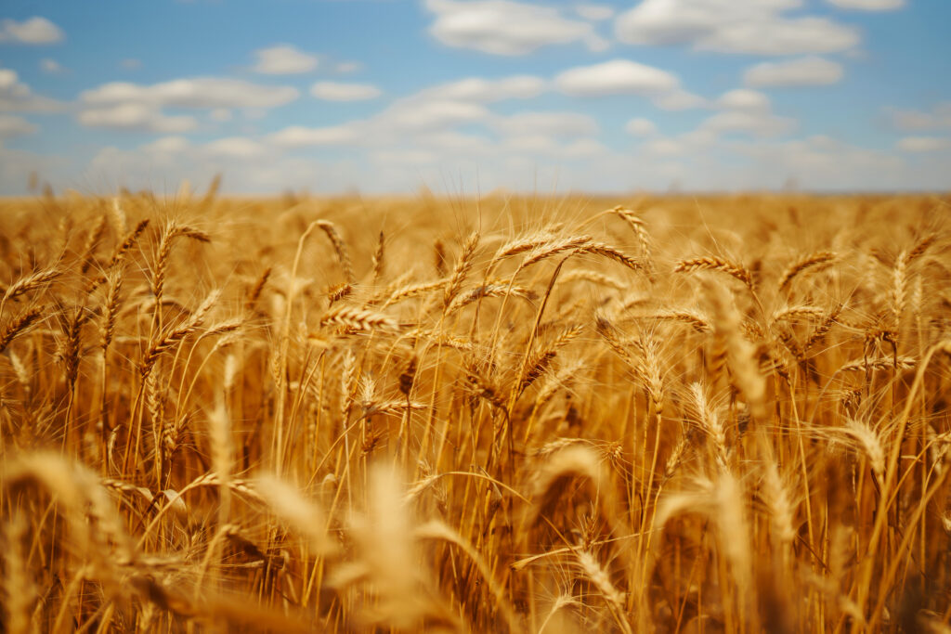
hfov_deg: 54.4
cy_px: 317
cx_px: 476
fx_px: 925
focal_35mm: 35
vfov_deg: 37.9
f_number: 1.4
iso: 64
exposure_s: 1/8000
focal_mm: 35
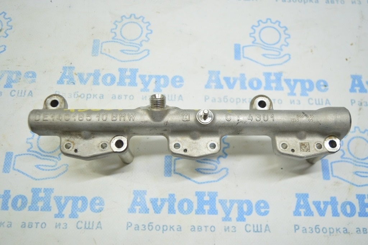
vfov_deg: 36.8
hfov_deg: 53.2
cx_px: 184
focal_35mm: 36
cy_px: 122
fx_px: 368
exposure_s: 1/40
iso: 400
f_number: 4
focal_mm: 24
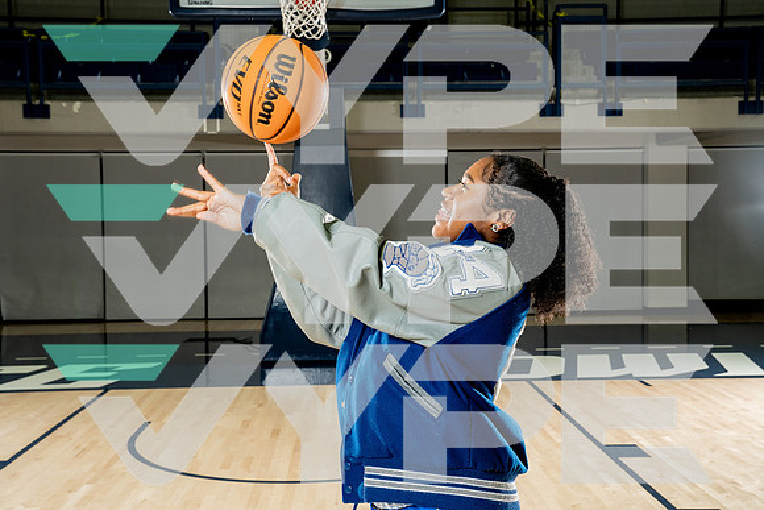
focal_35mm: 41
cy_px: 255
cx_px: 382
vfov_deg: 32.6
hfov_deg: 47.4
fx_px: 870
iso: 640
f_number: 8
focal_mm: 41
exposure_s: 1/250
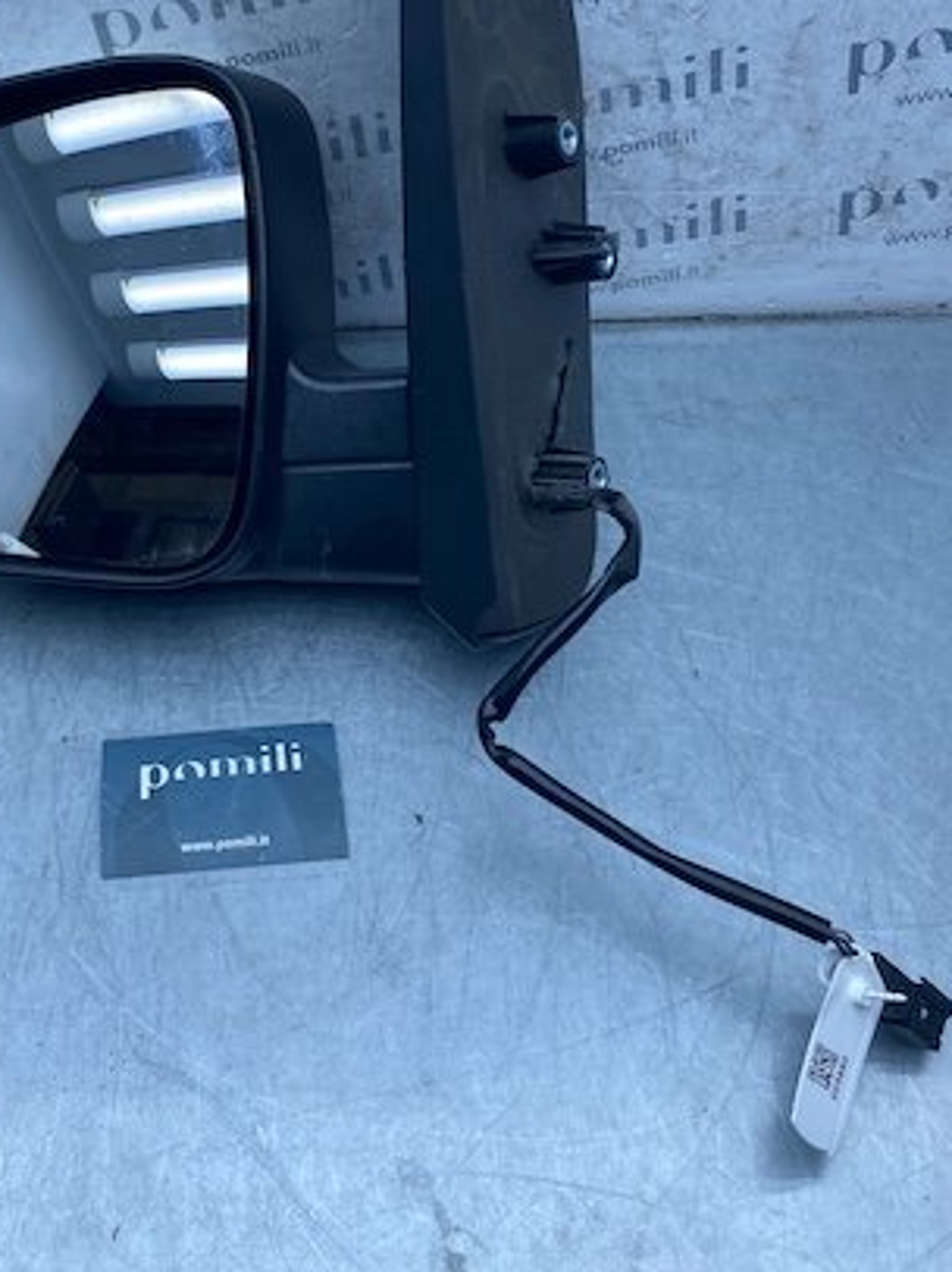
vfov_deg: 44.8
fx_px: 1505
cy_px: 376
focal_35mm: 41
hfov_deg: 34.7
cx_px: 307
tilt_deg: -45.3
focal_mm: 4.25
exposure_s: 1/949
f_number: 1.8
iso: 32
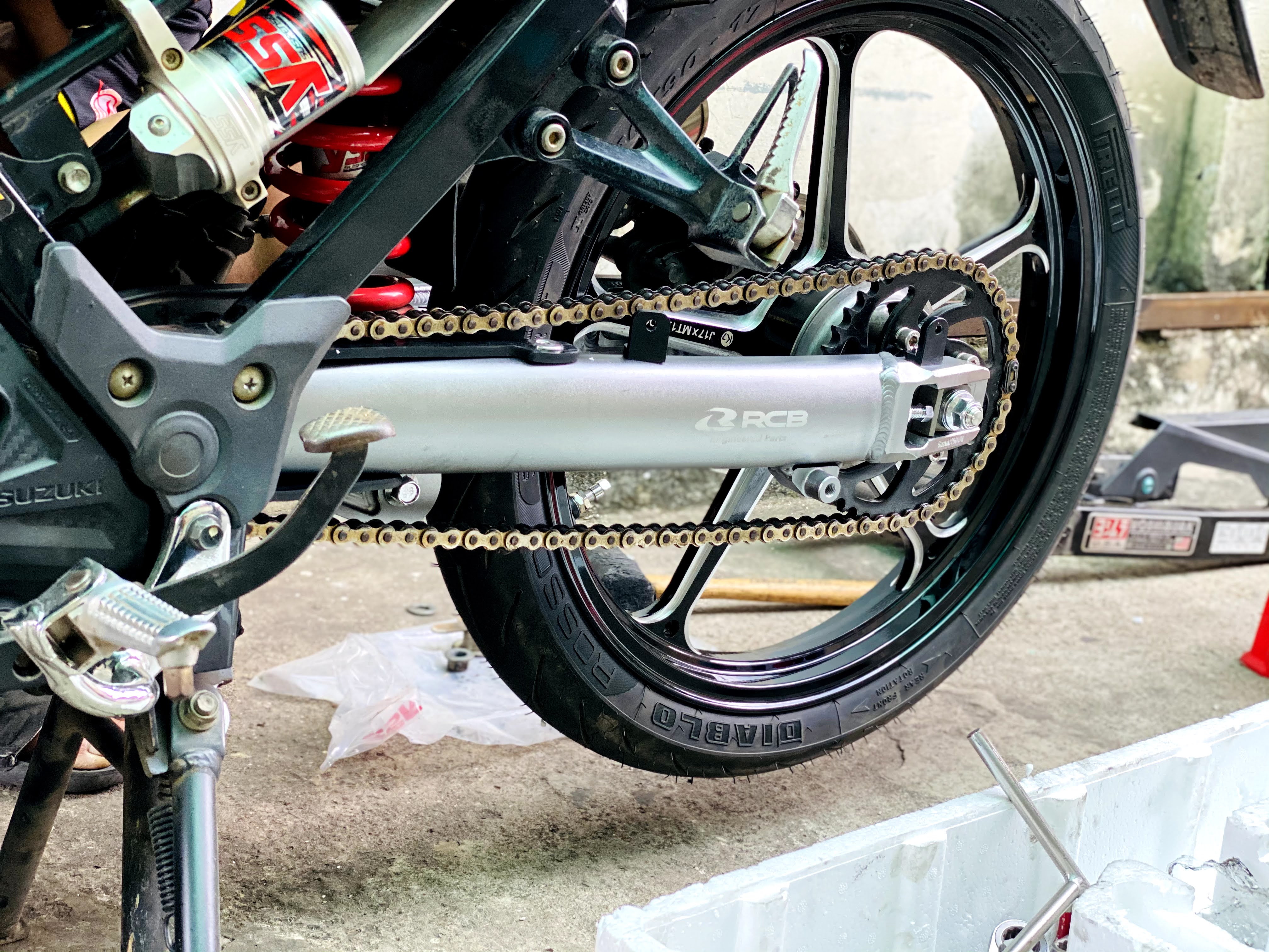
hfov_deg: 36.8
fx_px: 1906
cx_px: 634
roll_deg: -5.3
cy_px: 476
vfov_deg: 28.0
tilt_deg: -16.1
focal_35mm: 52
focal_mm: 6
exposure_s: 1/122
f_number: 2
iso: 125
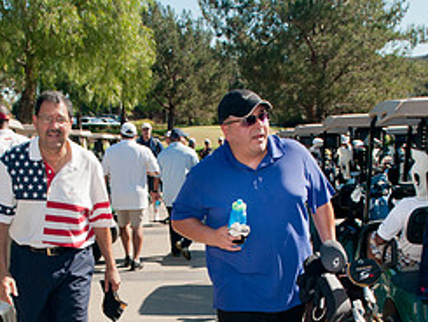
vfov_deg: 24.7
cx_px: 187
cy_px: 276
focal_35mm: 58
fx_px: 717
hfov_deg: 33.2
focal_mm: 17
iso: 200
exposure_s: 1/160
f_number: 6.3
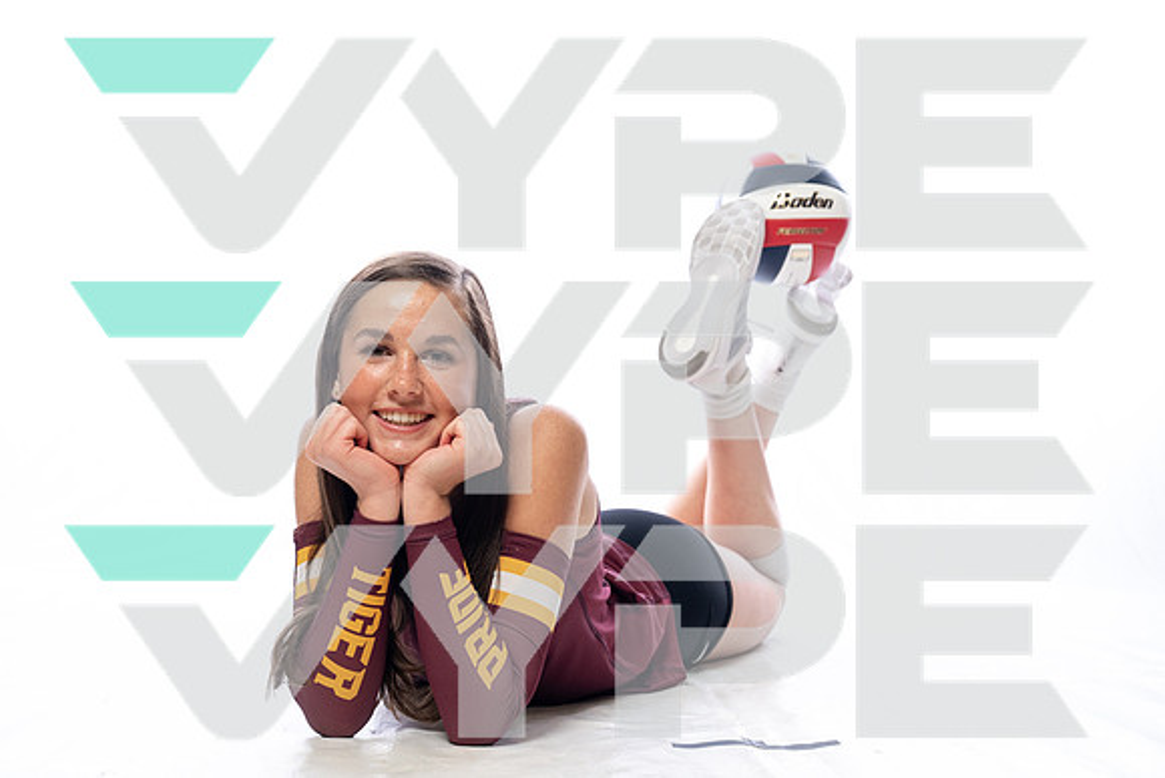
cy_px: 389
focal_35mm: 56
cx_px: 582
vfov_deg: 24.2
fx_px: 1813
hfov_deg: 35.6
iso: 640
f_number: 5.6
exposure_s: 1/250
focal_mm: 56
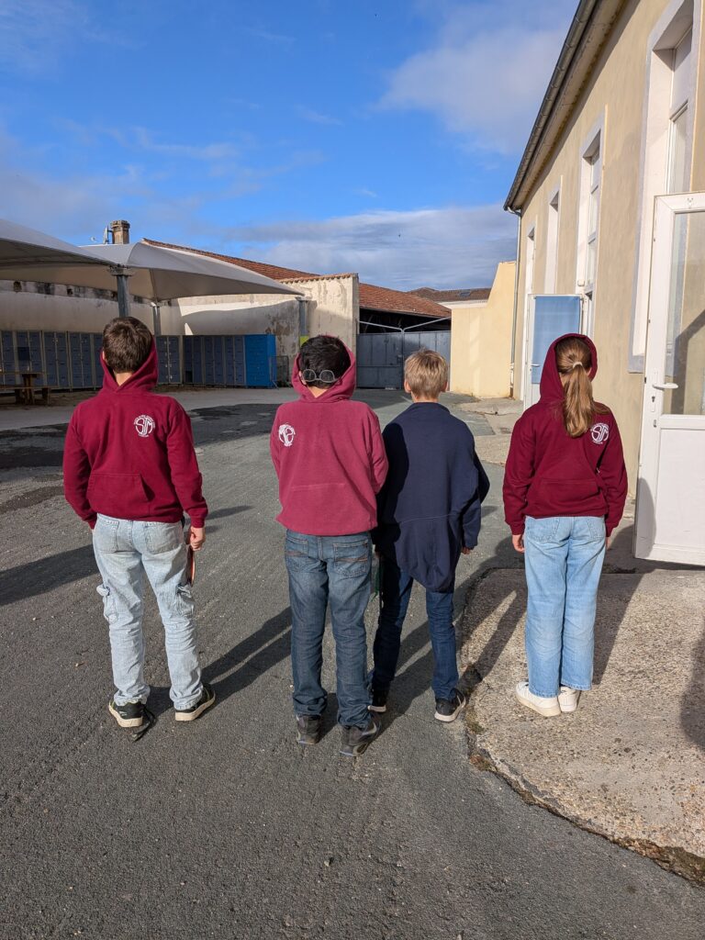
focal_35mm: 24
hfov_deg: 56.8
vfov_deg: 71.6
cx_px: 352
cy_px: 470
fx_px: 652
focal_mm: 4.53
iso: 30
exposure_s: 1/2421
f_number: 1.7
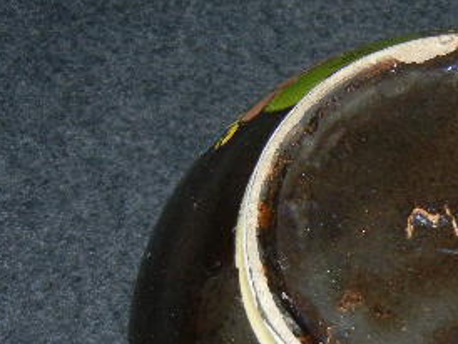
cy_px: 359
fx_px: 1390
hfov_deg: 18.1
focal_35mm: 105
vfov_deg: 13.9
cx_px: 488
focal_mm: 8.1
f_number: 3.8
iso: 593
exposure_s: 1/30
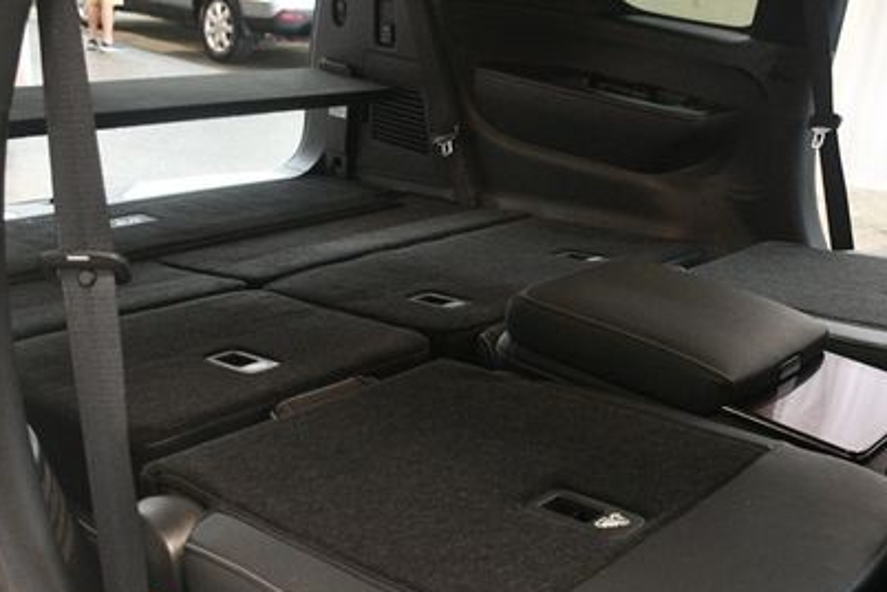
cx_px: 503
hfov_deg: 45.3
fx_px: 1059
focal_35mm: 43
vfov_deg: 31.2
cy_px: 309
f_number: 3.5
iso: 3200
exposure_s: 1/60
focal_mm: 18
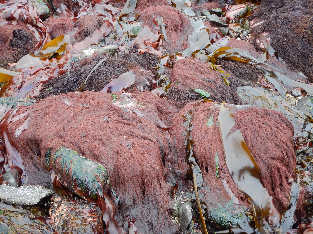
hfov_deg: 42.9
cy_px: 117
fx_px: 398
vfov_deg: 32.9
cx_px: 156
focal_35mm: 44
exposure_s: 1/30
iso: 180
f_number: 4.3
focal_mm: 7.8
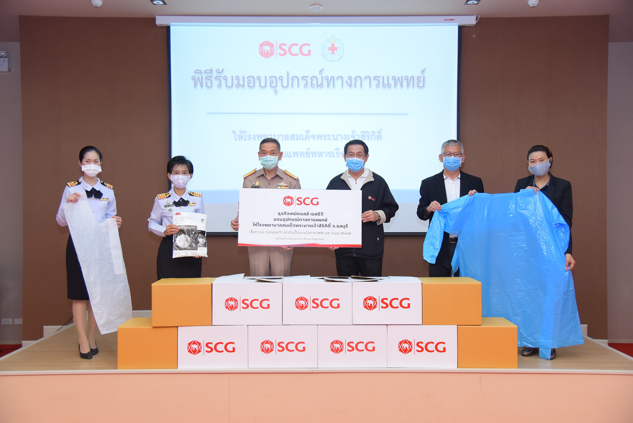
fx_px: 668
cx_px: 316
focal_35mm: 38
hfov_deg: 50.7
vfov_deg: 35.1
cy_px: 212
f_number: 4
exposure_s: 1/125
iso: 1600
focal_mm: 38
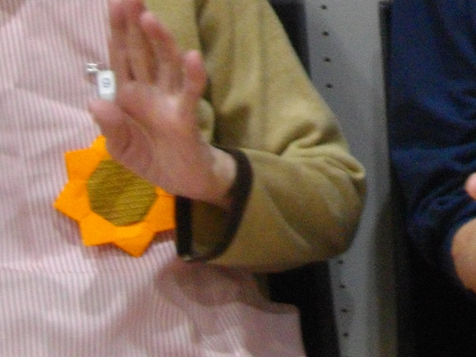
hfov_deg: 15.5
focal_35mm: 122
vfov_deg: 11.7
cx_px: 597
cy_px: -143
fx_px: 1677
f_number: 2.9
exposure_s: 1/50
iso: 248
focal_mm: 5.7
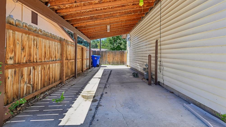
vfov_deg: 70.1
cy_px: 53
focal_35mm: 15
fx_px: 90
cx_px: 112
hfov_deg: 103.0
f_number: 9
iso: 64
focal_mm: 14
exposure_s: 1/30
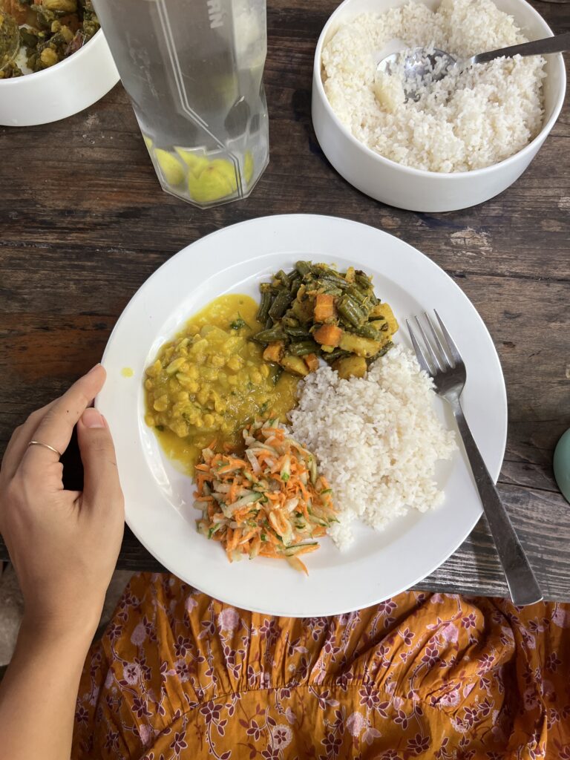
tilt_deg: -74.8
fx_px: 571
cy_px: 380
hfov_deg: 53.1
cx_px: 285
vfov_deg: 67.3
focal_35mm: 26
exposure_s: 1/87
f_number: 1.5
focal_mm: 5.7
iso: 125
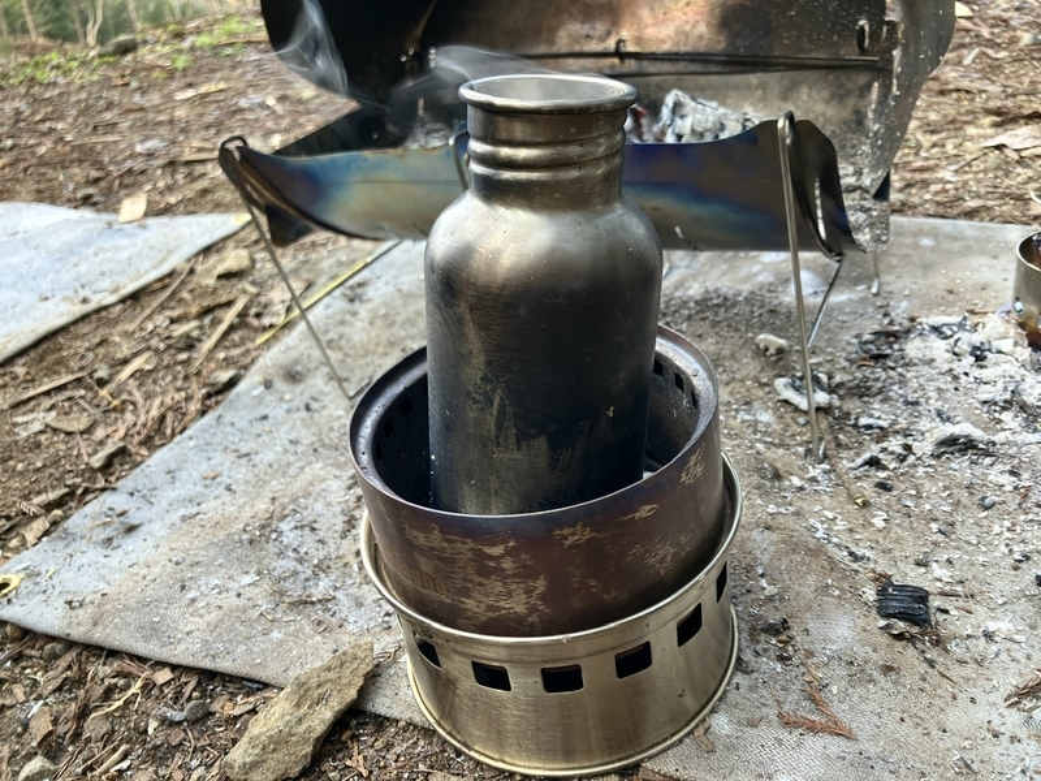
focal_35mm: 28
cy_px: 390
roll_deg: +4.6
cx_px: 520
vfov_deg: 49.7
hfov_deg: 63.4
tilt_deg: -27.8
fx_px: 842
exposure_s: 1/109
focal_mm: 3.99
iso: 80
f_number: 1.8
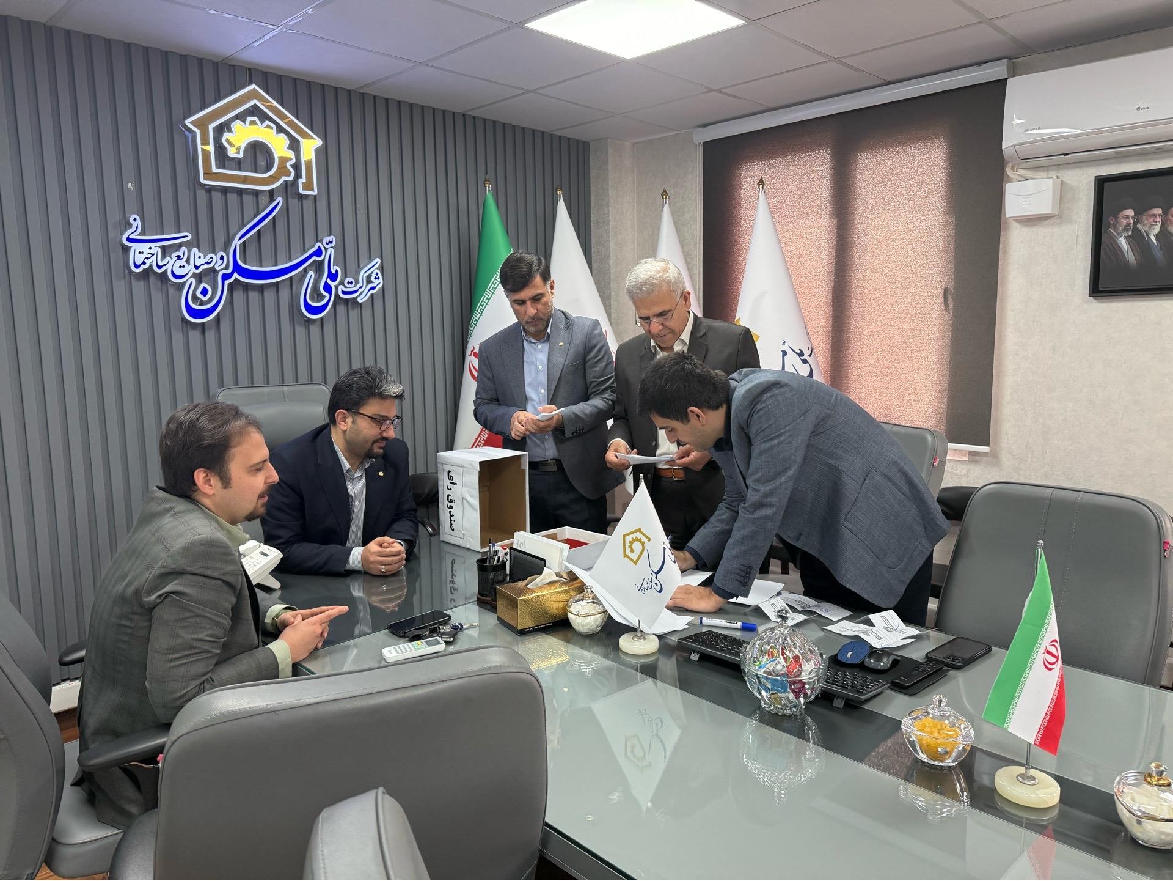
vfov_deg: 56.8
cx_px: 586
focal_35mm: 24
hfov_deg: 71.6
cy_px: 440
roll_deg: -2.2
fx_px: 813
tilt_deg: -8.3
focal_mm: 6.76
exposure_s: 1/170
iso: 200
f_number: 1.78
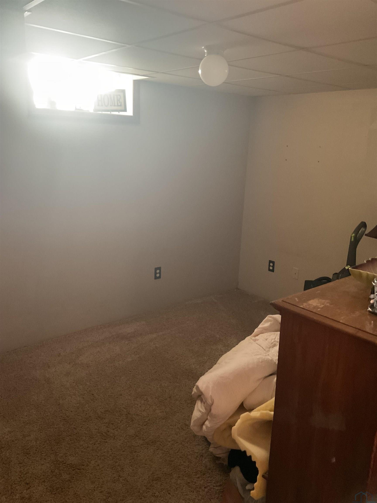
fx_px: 421
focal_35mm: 29
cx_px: 188
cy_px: 252
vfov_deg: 61.7
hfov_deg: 48.2
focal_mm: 3
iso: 200
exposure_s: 1/40
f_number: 1.8
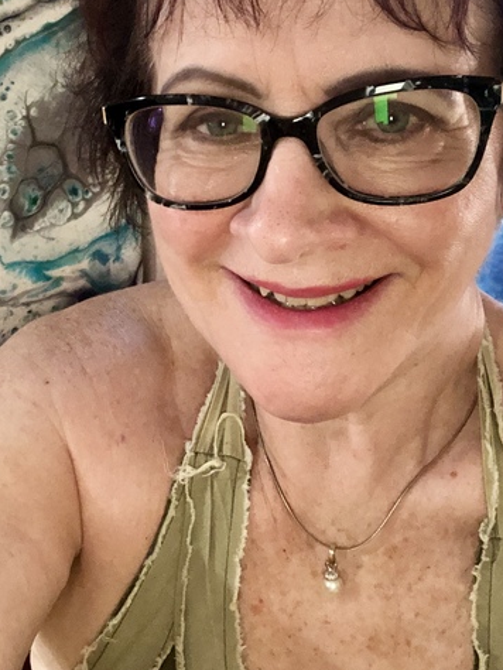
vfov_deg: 35.4
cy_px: 261
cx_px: 174
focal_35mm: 54
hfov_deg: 26.9
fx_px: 1045
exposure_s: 1/33
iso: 250
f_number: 2.2
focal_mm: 2.87
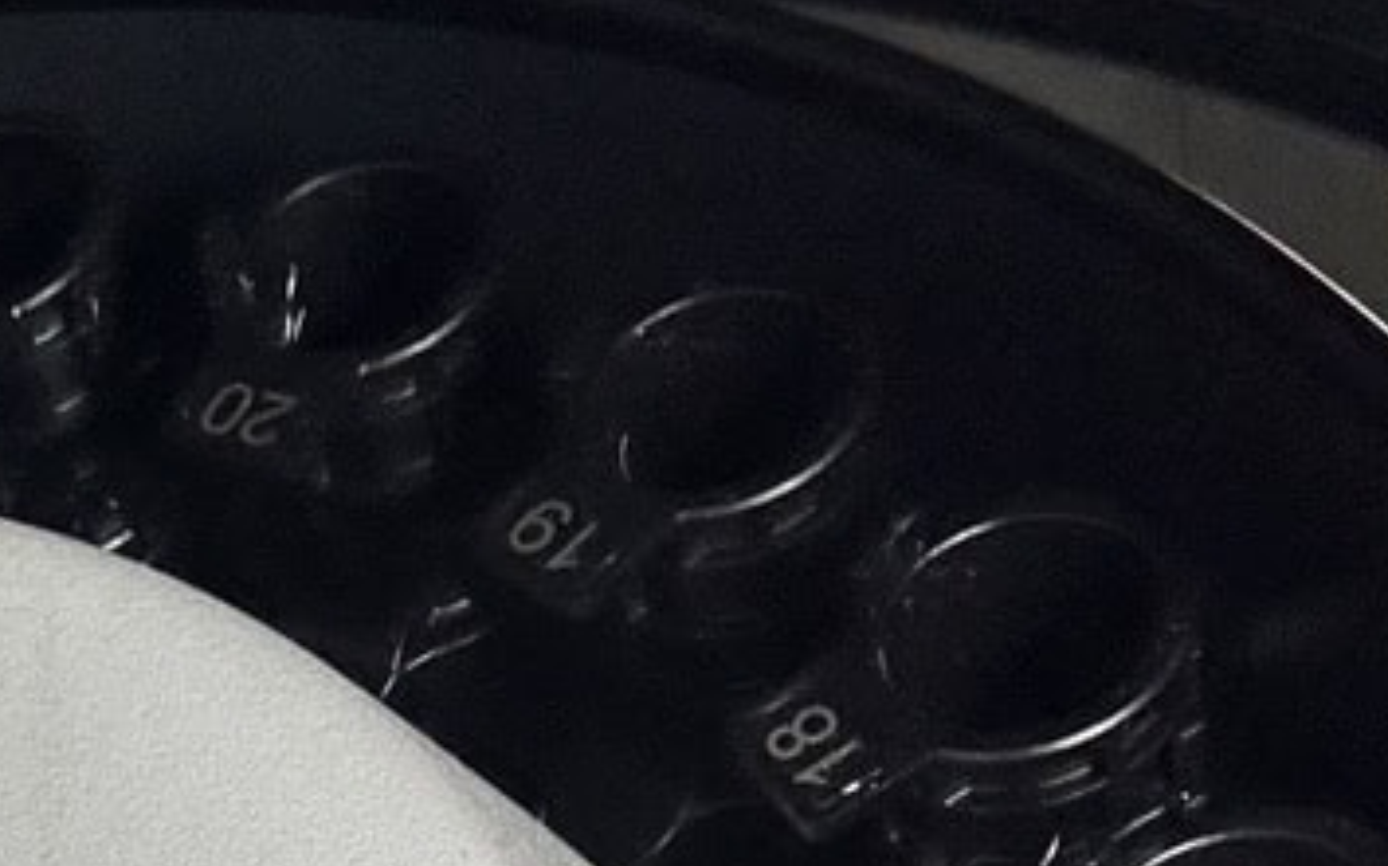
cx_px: -278
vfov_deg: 9.7
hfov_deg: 17.3
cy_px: 2237
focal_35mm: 115
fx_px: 4349
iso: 80
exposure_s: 1/76
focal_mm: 2.7
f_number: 1.9
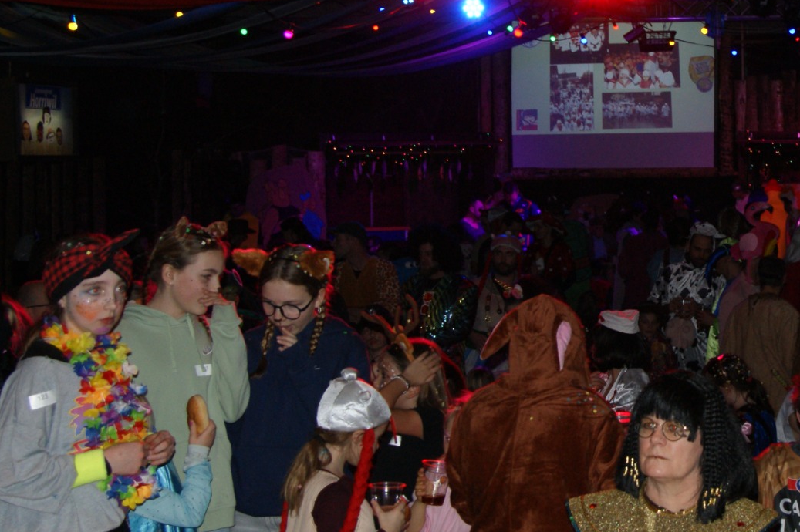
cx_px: 715
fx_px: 1710
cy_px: 157
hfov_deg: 25.5
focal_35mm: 77
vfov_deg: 17.6
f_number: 5.6
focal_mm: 26
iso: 400
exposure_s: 1/60
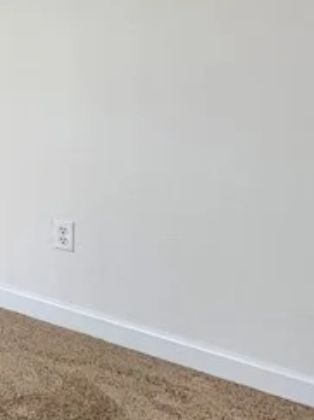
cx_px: -345
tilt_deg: -0.8
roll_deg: -0.4
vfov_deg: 31.1
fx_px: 714
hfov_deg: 16.9
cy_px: 35
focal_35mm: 59
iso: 64
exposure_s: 1/120
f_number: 2.2
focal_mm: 2.22
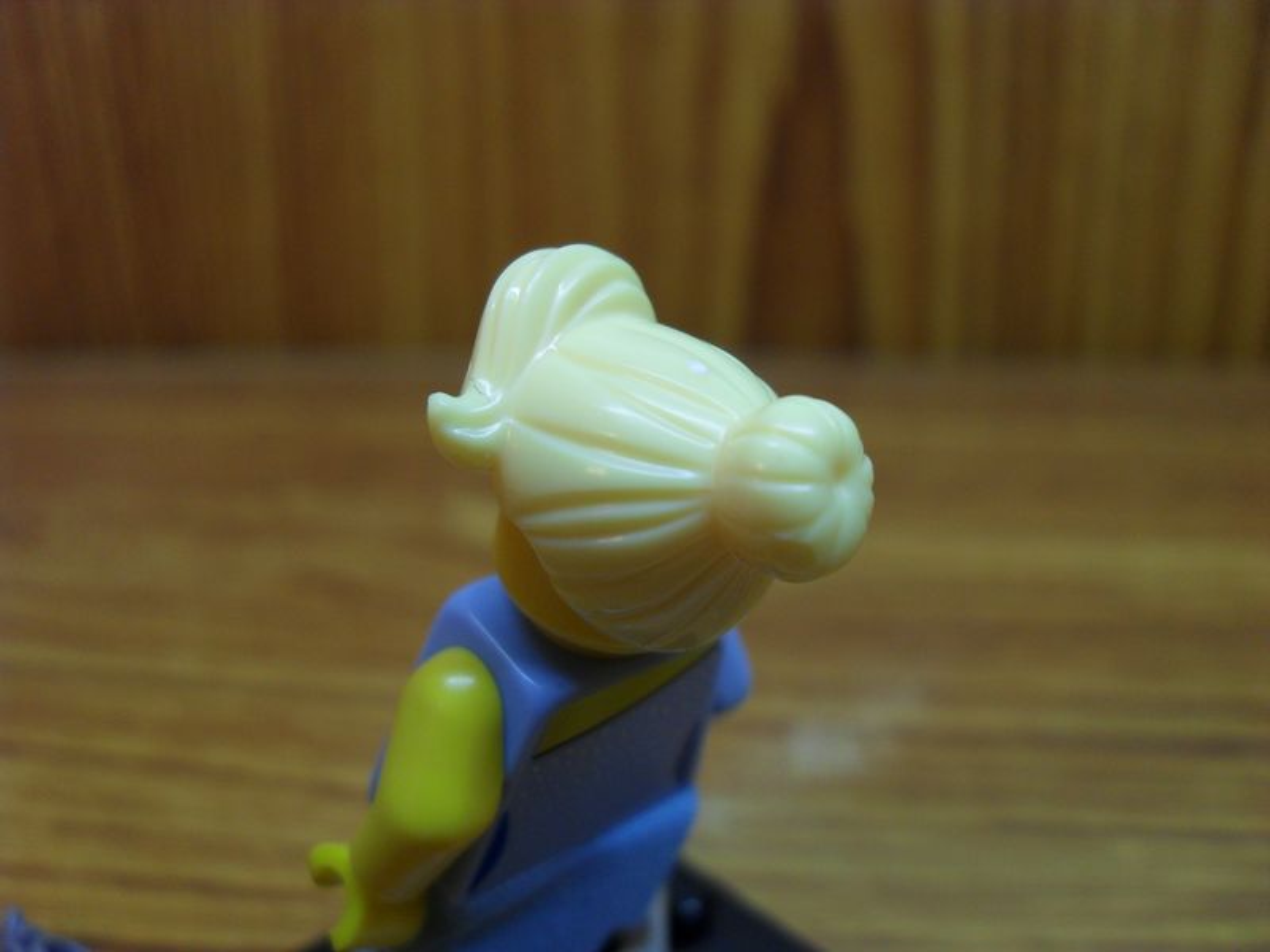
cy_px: 476
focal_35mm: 35
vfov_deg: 40.7
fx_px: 1284
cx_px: 635
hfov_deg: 52.6
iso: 120
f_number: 2.8
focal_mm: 6.2
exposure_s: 1/45
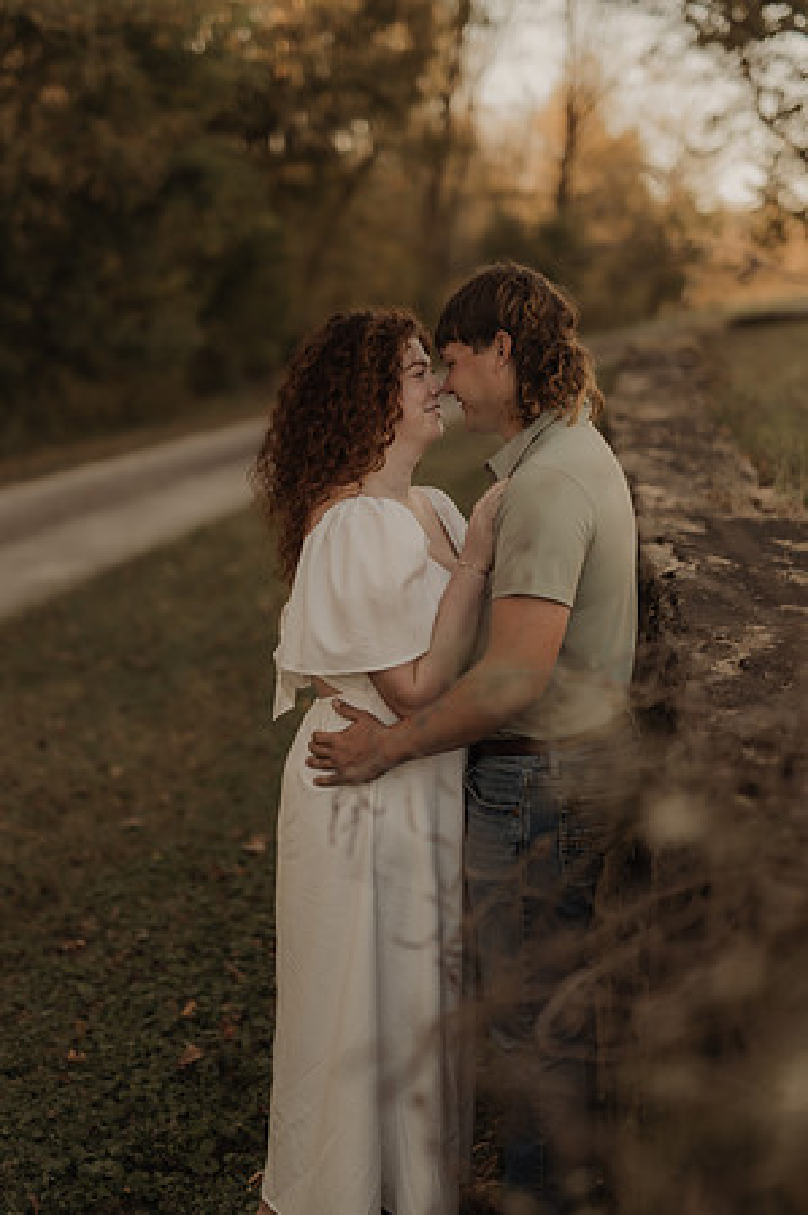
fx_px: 1687
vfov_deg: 39.6
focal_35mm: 50
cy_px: 608
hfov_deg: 26.9
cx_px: 404
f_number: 2.2
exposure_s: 1/500
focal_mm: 50
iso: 160
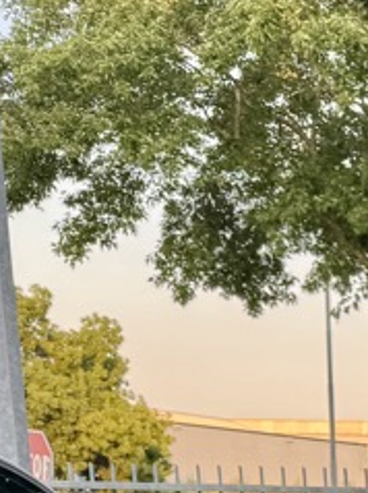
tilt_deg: -11.7
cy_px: 895
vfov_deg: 14.6
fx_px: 1676
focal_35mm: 118
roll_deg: -1.0
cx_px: 1001
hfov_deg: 10.2
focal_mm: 6.76
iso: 80
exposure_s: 1/328
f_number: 1.78
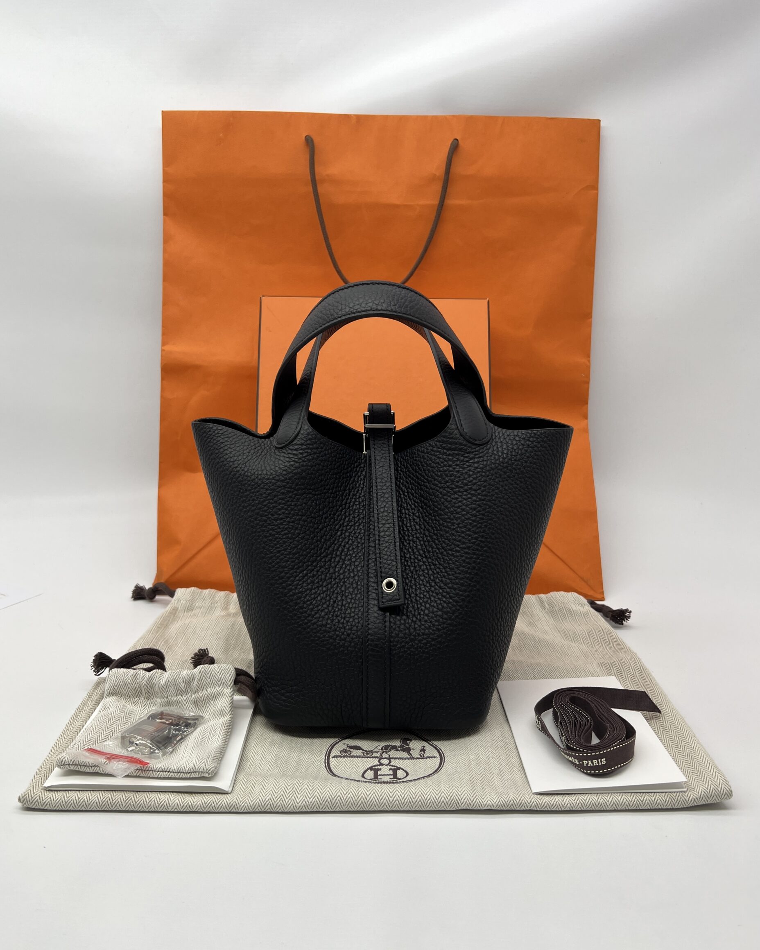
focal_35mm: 28
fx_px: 787
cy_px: 498
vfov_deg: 62.2
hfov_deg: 51.5
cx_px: 373
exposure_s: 1/158
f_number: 1.5
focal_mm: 5.7
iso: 40
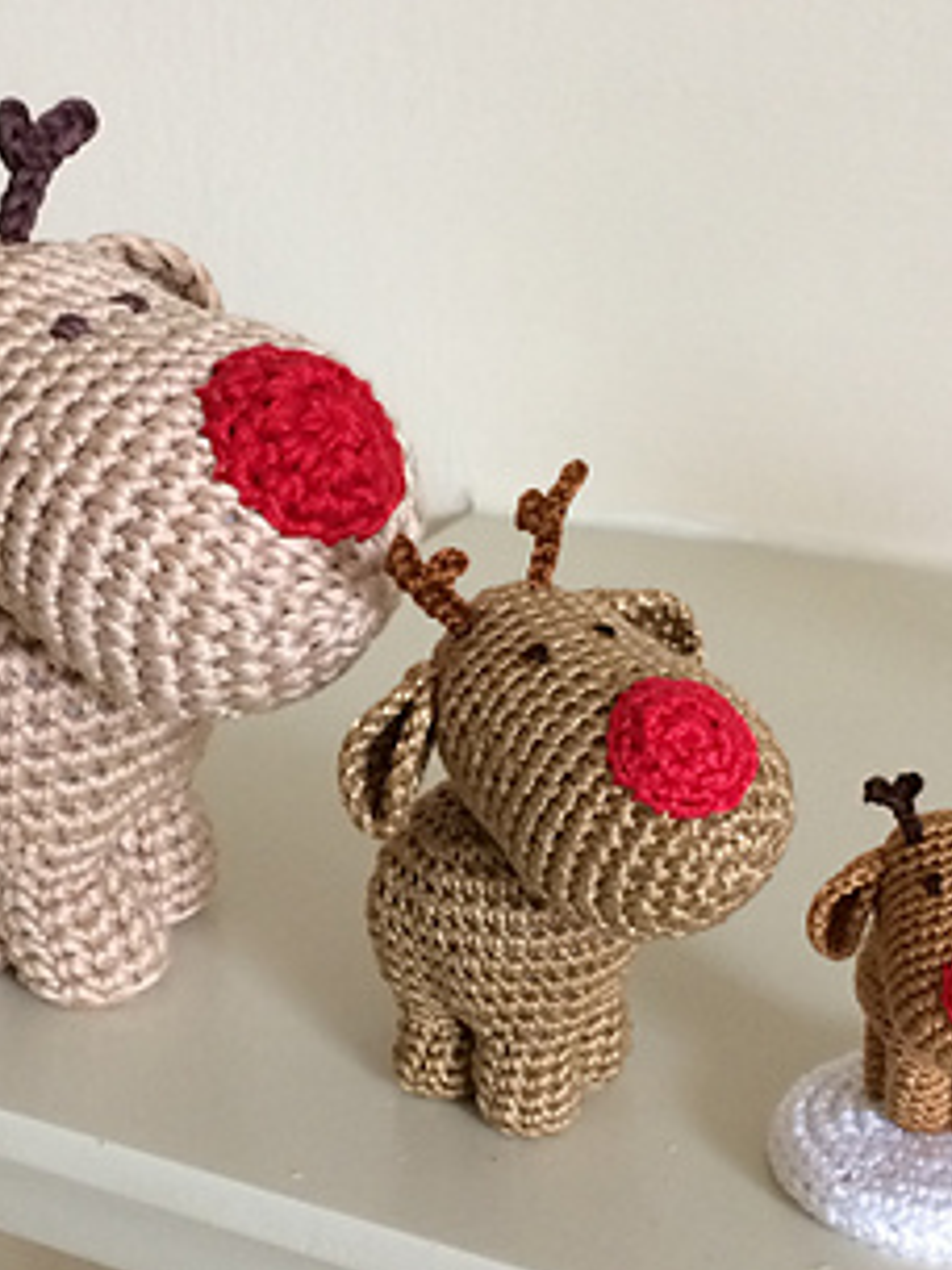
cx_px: 359
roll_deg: +3.4
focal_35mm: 61
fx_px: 2237
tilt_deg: -21.0
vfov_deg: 31.7
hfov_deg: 24.0
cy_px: 597
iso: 160
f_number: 2.2
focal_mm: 4.15
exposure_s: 1/30
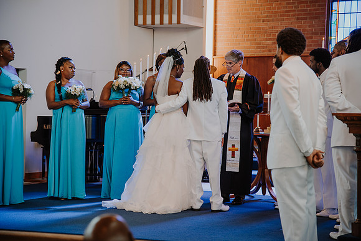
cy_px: 120
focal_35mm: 95
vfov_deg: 14.4
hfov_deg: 21.5
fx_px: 953
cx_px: 180
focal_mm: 95
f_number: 4
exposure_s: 1/125
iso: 800
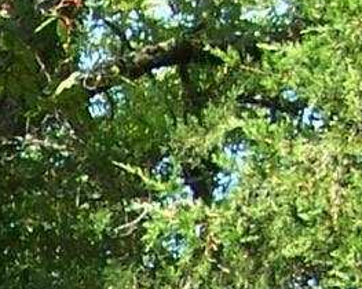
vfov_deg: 5.2
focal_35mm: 289
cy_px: 732
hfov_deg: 6.3
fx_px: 3094
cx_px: -629
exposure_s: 1/250
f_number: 2.8
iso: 80
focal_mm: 6.3
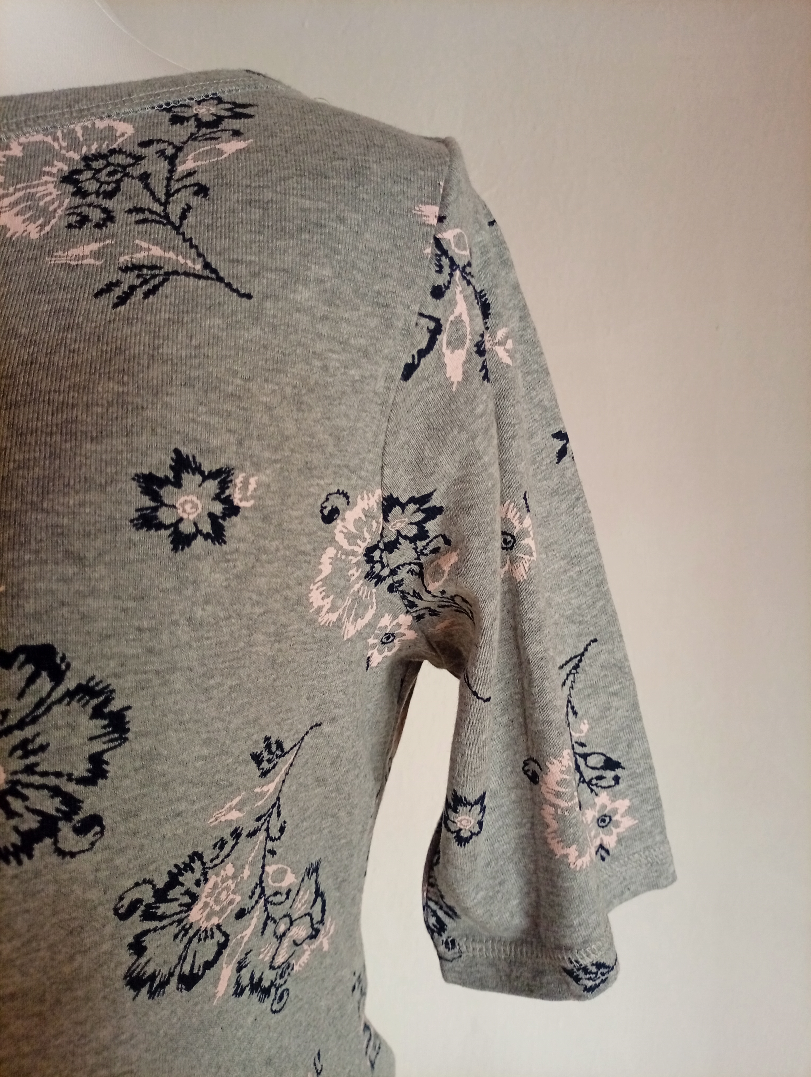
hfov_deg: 51.5
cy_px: 538
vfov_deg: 65.2
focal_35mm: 27
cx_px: 406
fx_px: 841
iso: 118
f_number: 1.8
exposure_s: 1/50
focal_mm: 3.84
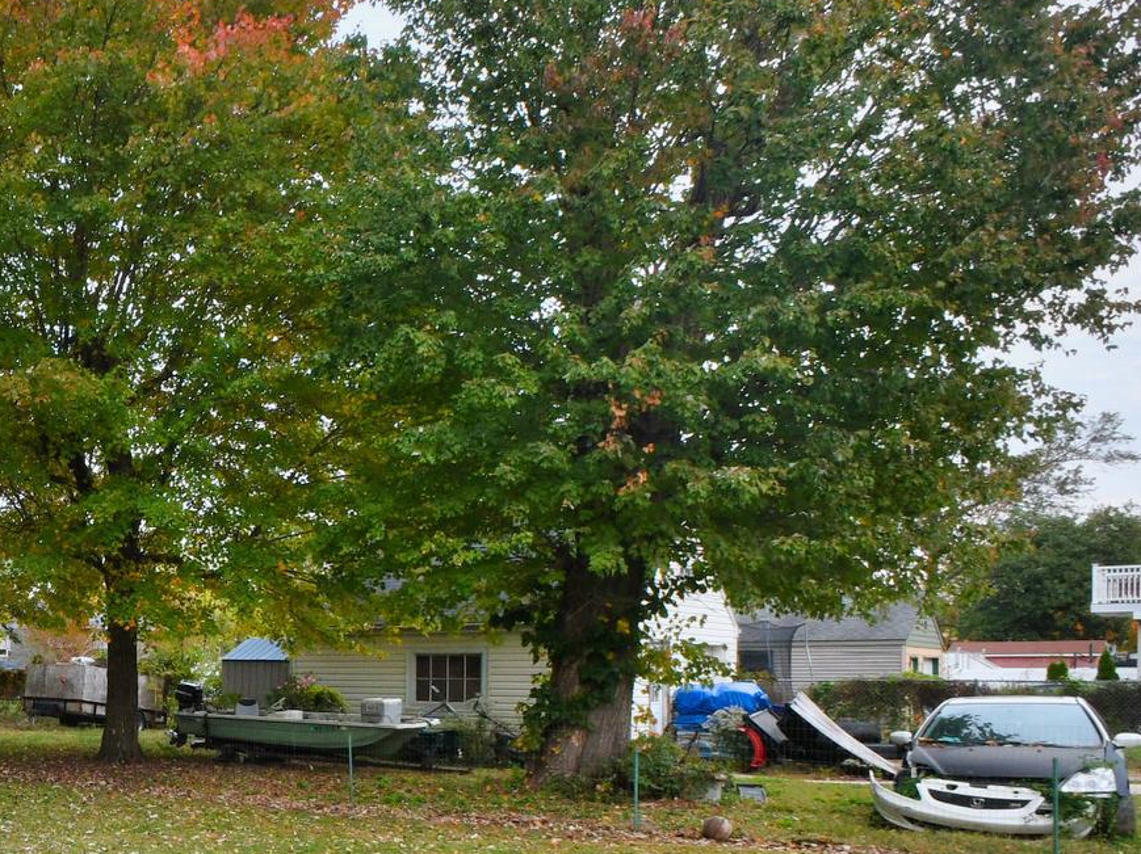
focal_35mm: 34
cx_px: -112
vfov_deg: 40.8
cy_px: 624
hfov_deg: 42.5
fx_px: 1120
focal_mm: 10
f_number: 18
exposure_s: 1/100
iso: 400
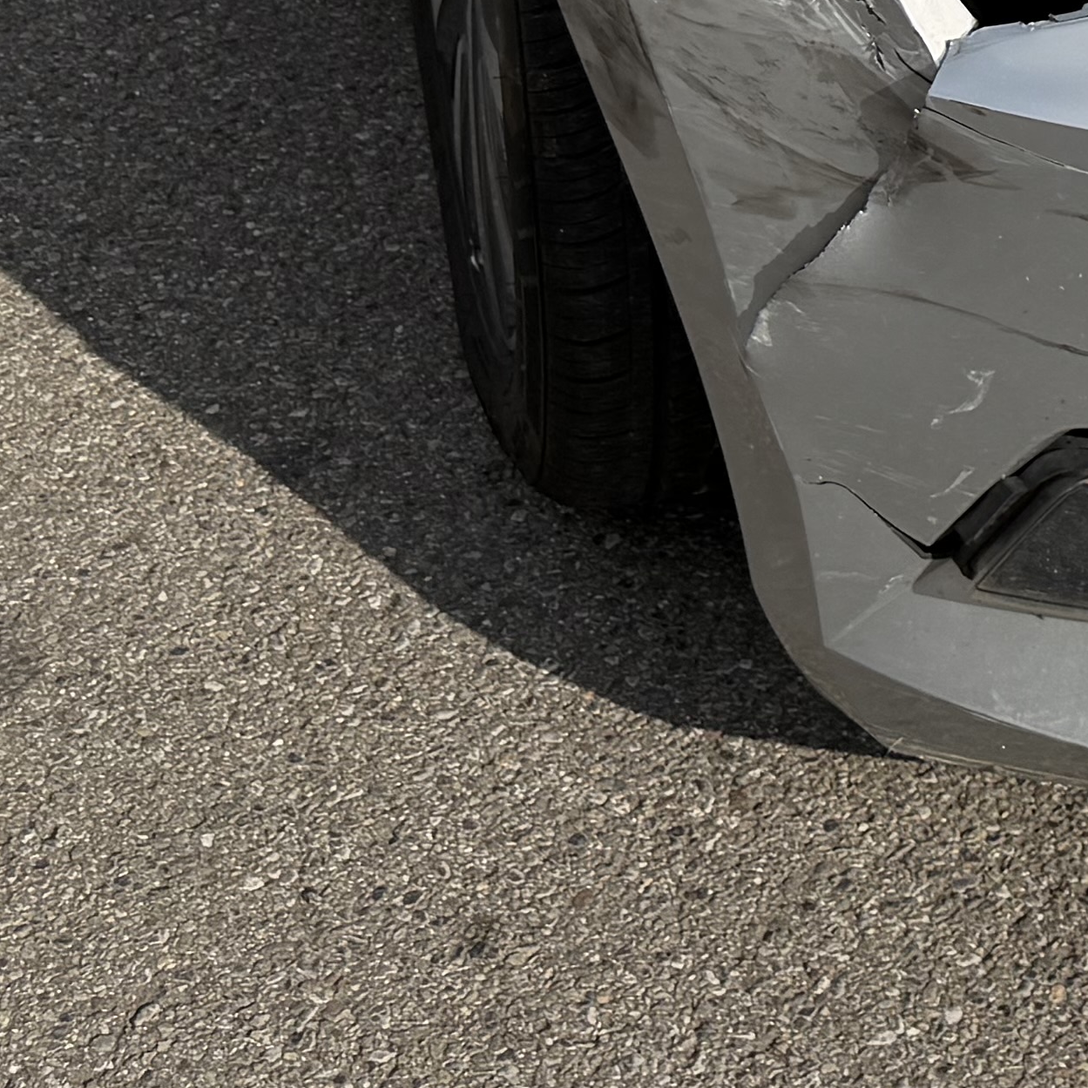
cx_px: 1706
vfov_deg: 16.1
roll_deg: -1.9
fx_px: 3449
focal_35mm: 97
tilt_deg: -19.3
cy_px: -625
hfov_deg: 16.2
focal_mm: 6.76
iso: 80
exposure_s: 1/6173
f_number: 1.78
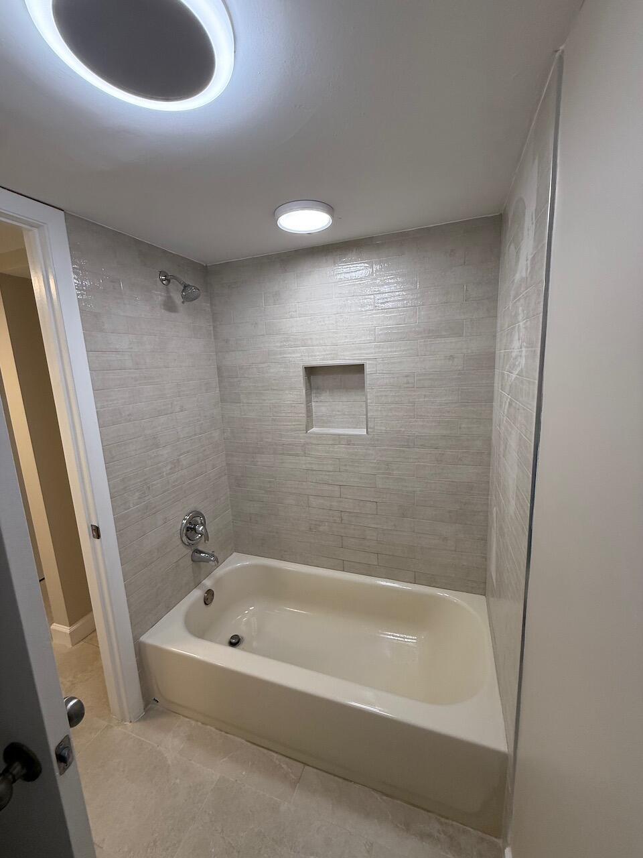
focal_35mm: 14
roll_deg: +2.4
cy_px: 429
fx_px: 347
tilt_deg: -8.6
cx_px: 322
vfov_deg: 102.1
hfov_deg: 85.7
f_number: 2.2
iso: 160
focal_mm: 2.22
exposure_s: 1/129
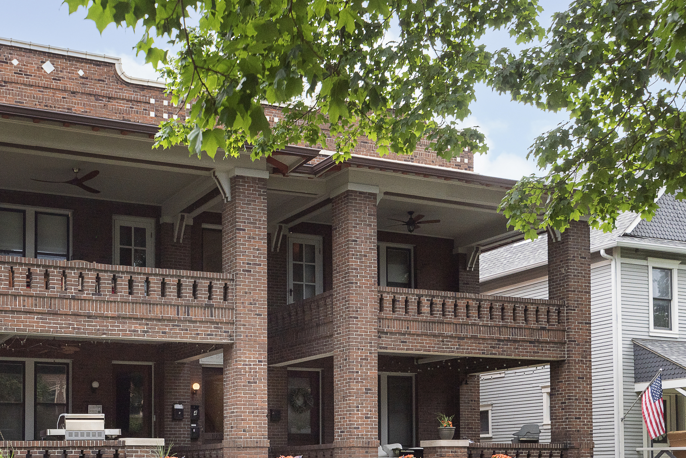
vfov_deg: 26.7
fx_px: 953
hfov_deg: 39.0
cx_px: 215
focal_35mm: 50
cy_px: 333
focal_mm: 30
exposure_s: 1/1250
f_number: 5.6
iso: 320
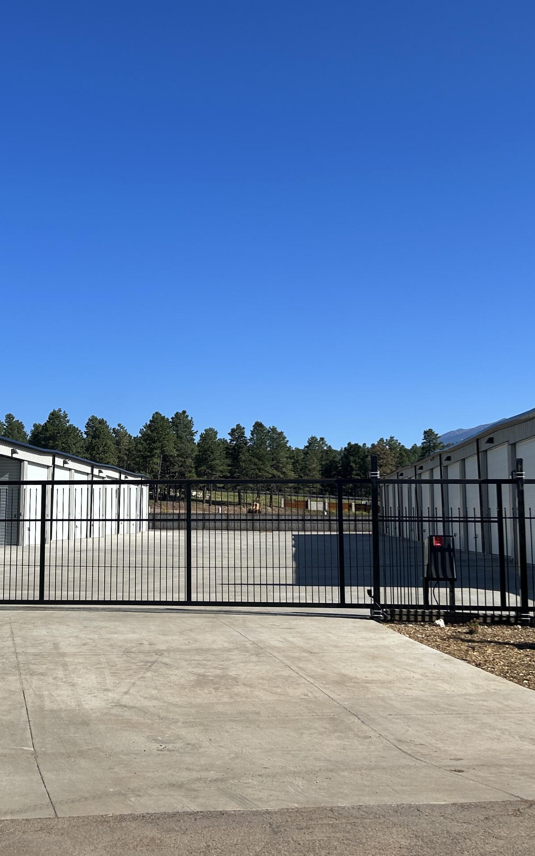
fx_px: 1003
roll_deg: -0.2
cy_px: 417
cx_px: 160
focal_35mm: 43
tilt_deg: +6.8
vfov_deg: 46.2
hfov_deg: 29.6
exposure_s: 1/4831
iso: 50
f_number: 1.5
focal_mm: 5.7
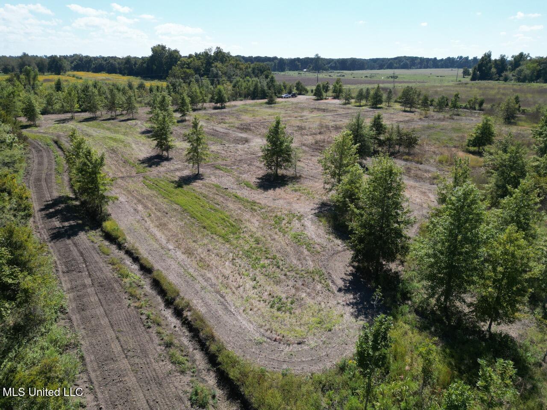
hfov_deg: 71.6
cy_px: 205
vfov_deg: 56.8
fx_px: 379
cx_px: 274
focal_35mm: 24
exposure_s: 1/3200
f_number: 1.7
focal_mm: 6.72
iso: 160
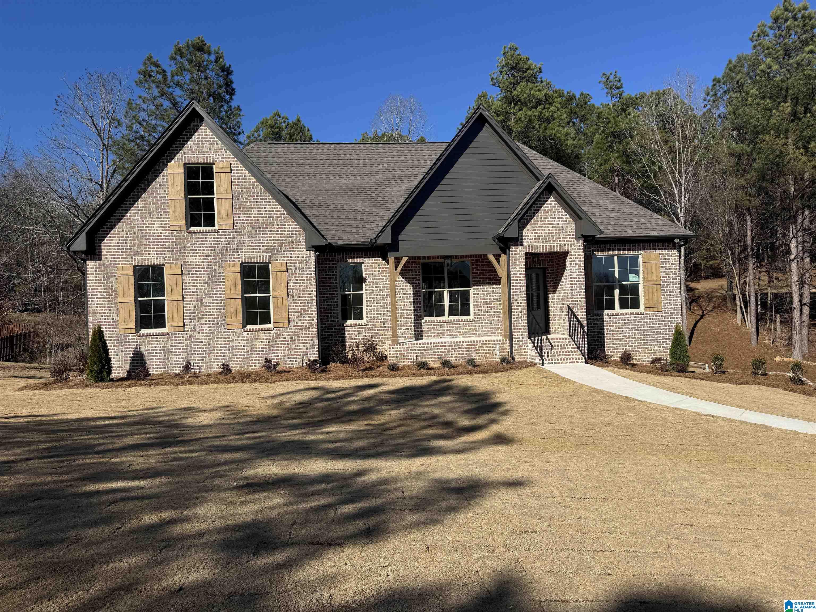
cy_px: 306
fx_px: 566
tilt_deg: +0.0
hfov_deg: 71.6
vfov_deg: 56.8
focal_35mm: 24
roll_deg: +2.1
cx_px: 408
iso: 80
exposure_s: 1/7092
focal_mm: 6.76
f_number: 1.78
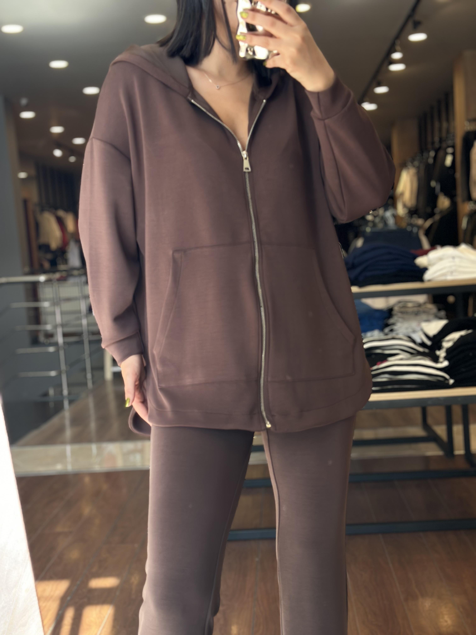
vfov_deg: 39.7
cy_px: 318
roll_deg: +6.1
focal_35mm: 48
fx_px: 880
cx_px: 238
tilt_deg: -36.4
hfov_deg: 30.3
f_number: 1.78
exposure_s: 1/233
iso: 80
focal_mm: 6.86
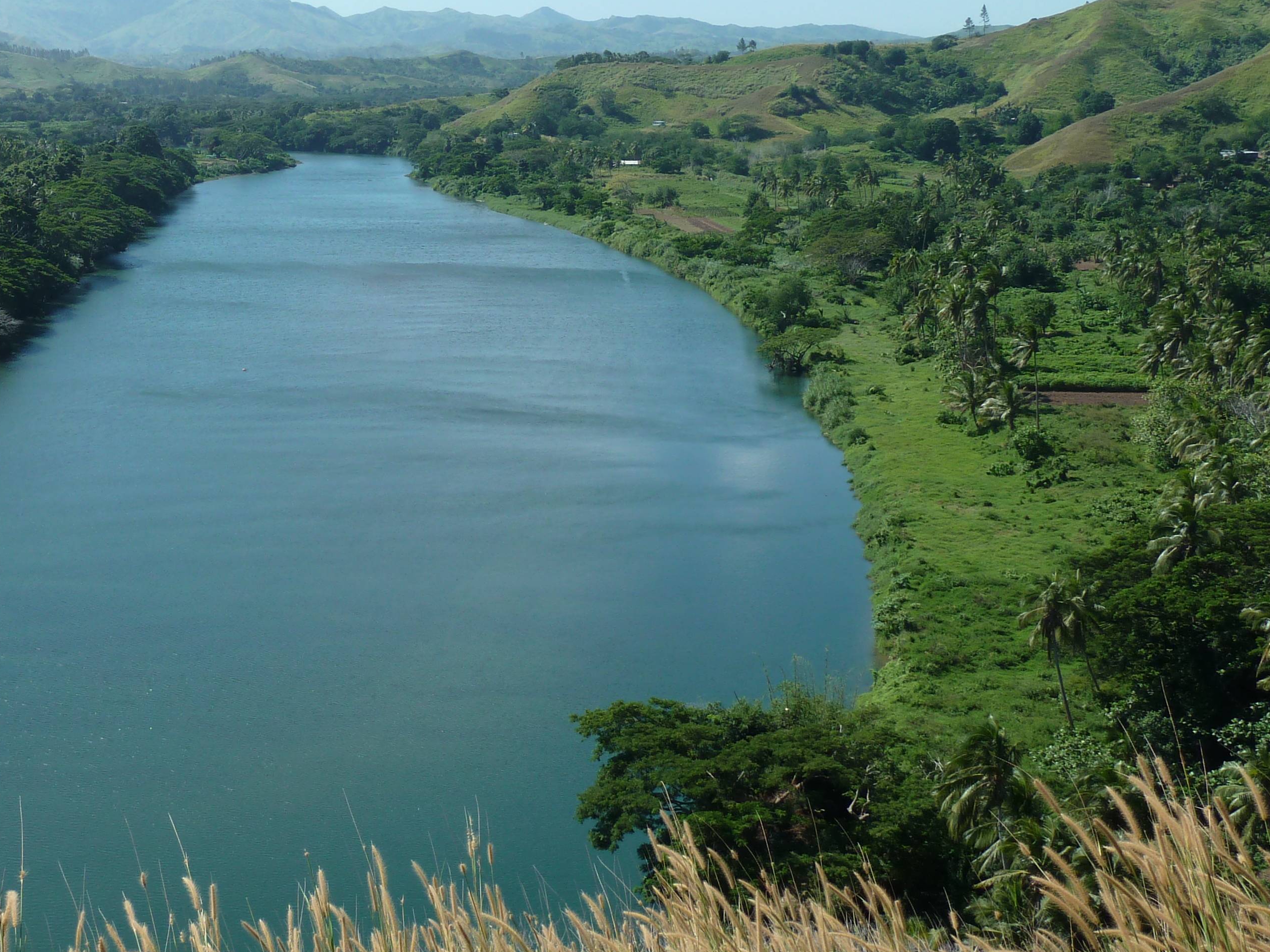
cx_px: 280
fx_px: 2018
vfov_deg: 26.5
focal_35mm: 55
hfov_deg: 34.0
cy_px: 364
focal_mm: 5.7
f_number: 3.5
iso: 80
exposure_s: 1/640
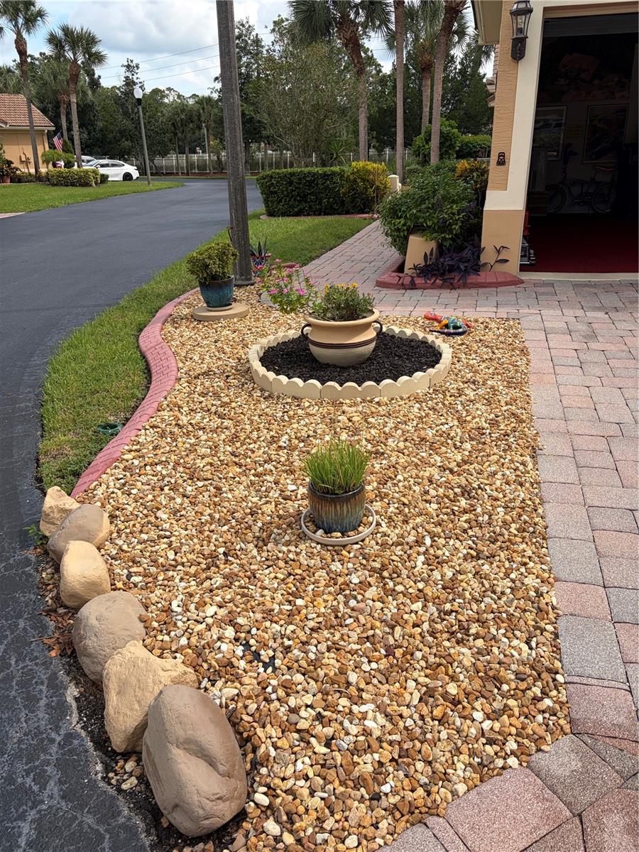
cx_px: 320
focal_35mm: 26
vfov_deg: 67.3
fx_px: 640
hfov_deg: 53.1
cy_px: 426
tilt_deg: -21.2
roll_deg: +1.9
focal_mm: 5.96
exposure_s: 1/2639
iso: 50
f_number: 1.6
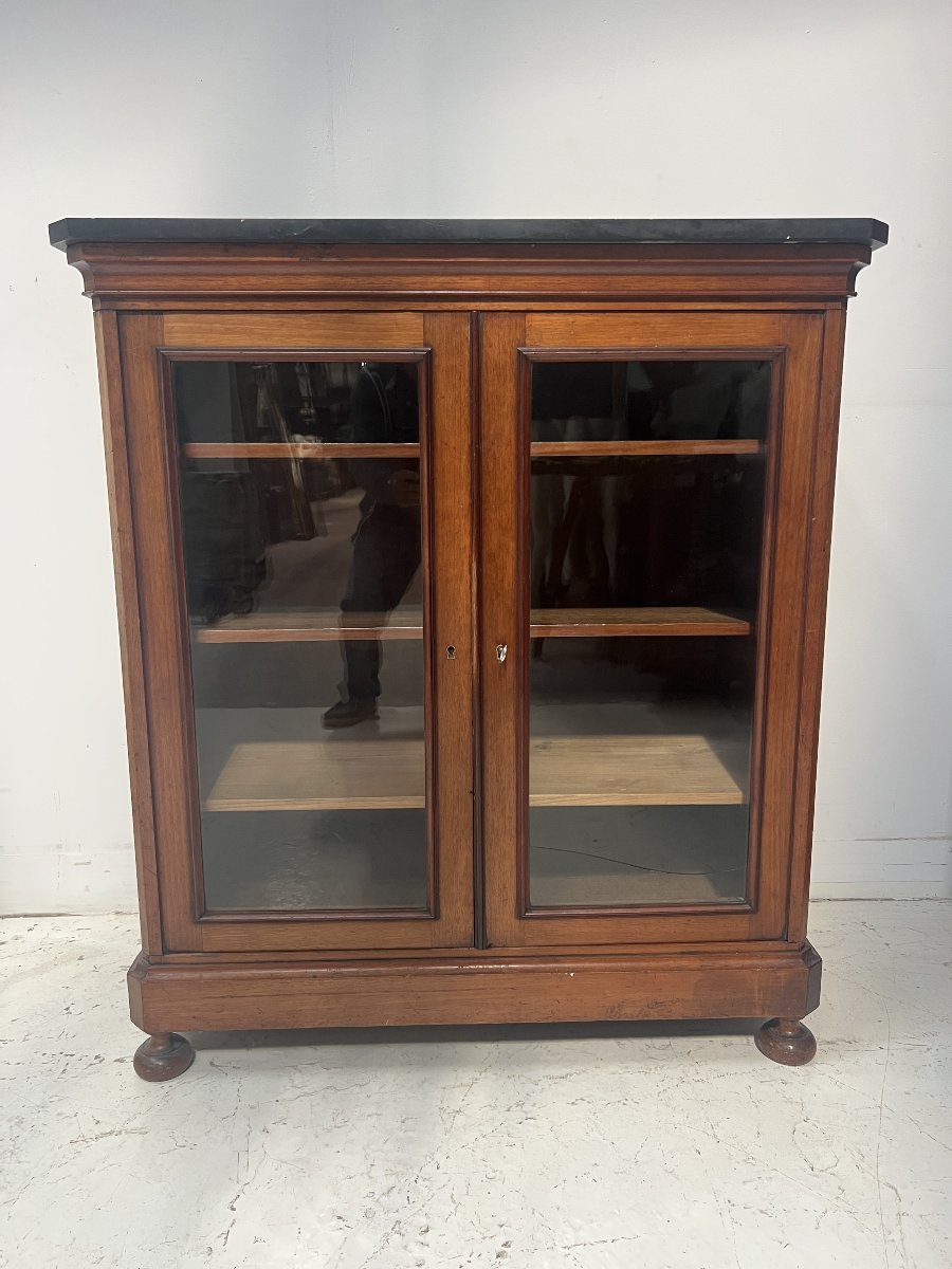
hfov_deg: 53.1
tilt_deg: -10.0
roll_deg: +2.0
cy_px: 634
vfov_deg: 67.3
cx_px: 476
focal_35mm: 26
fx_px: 953
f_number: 1.5
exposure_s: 1/85
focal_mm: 5.7
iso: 125
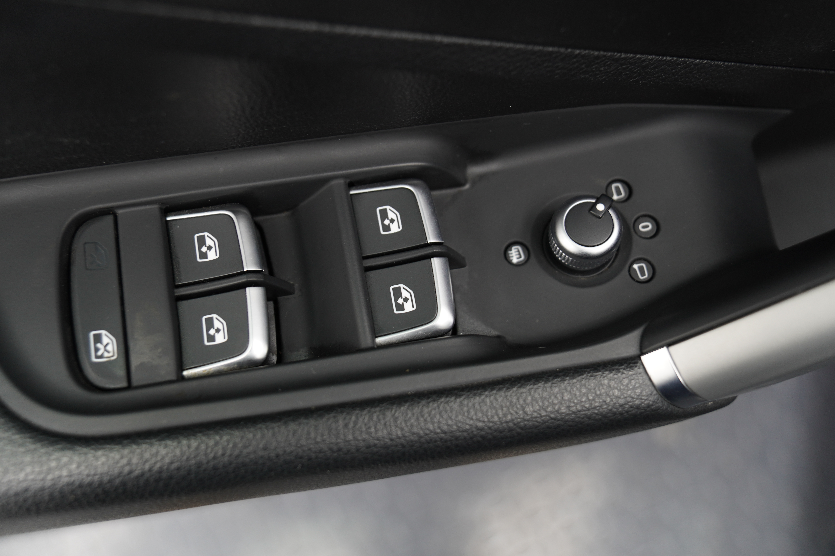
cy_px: 278
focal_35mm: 34
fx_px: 800
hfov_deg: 55.1
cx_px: 418
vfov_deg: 38.4
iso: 160
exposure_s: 1/30
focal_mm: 23
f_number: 2.8
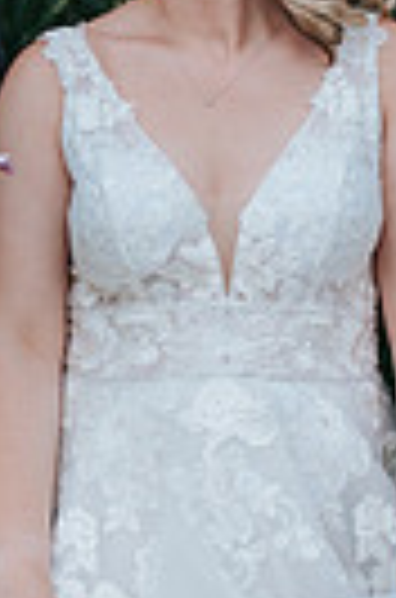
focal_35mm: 179
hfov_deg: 7.6
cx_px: 84
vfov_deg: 11.5
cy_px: 262
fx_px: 2969
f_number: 2.8
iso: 100
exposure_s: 1/500
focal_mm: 35
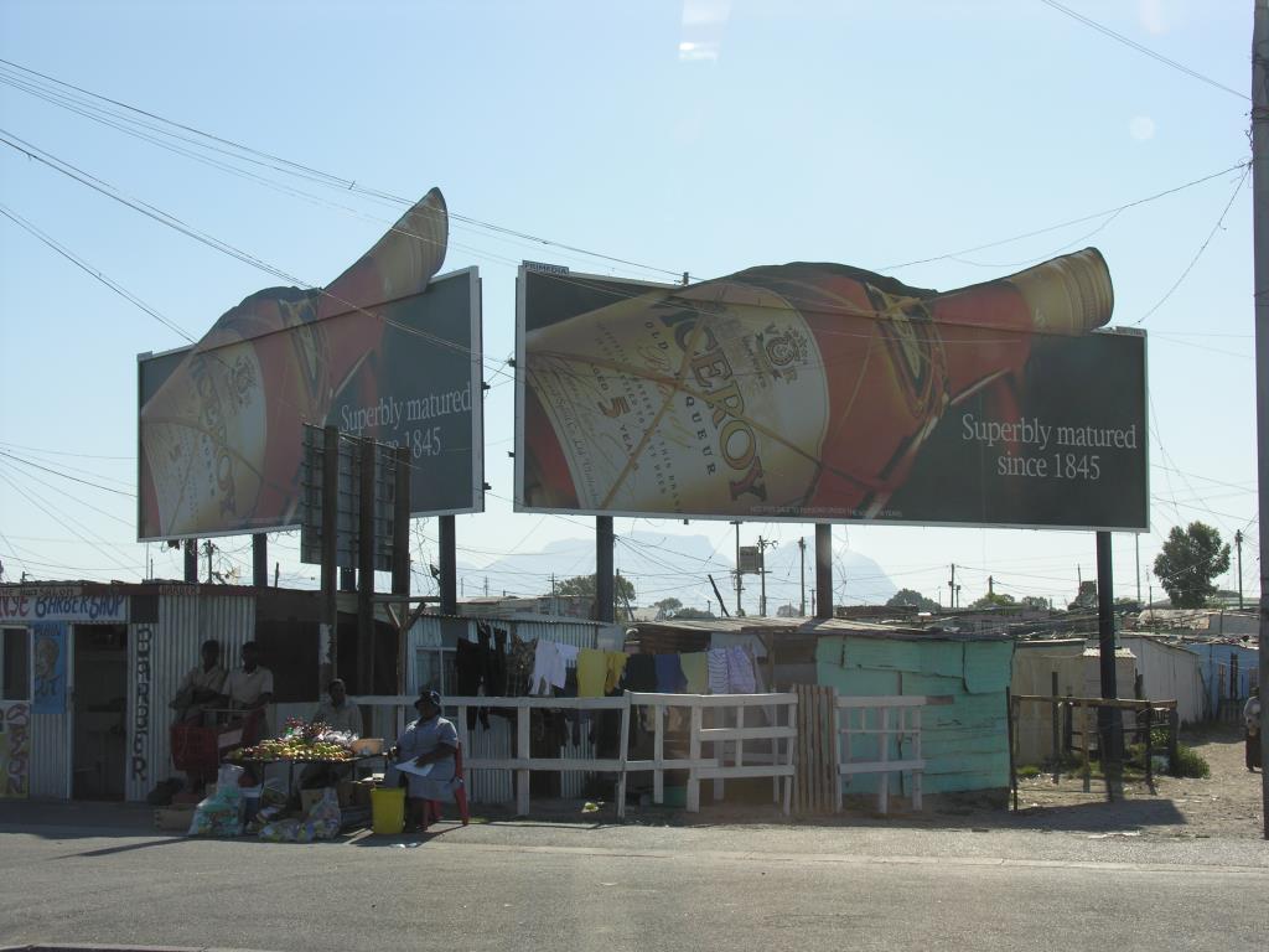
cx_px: 634
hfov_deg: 30.3
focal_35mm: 64
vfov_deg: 22.9
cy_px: 476
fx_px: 2346
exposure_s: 1/181
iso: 50
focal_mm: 16.4
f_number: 7.1
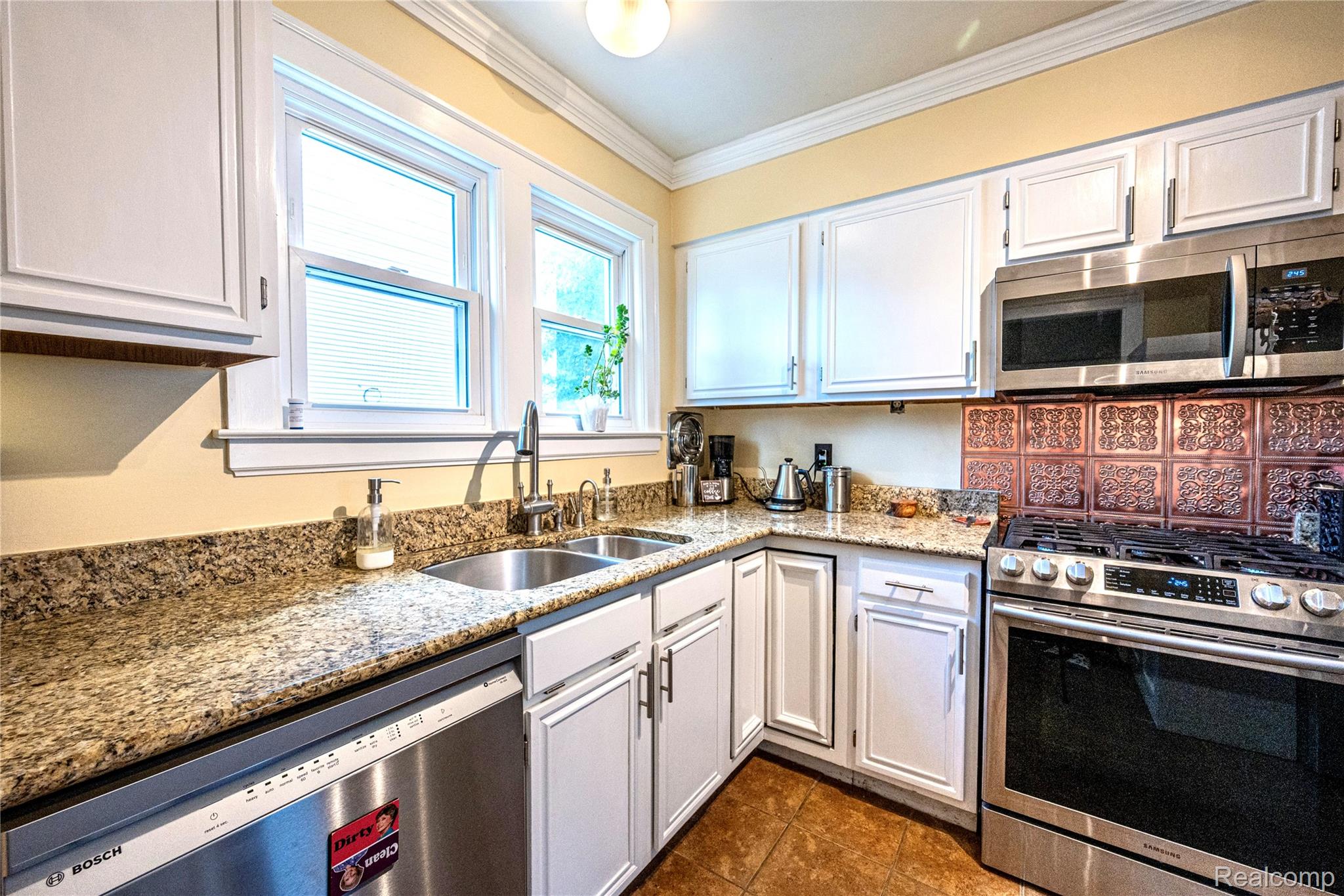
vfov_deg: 81.2
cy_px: 448
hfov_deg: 104.3
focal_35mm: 14
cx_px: 672
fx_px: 523
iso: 1600
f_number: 9
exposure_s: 1/60
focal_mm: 14
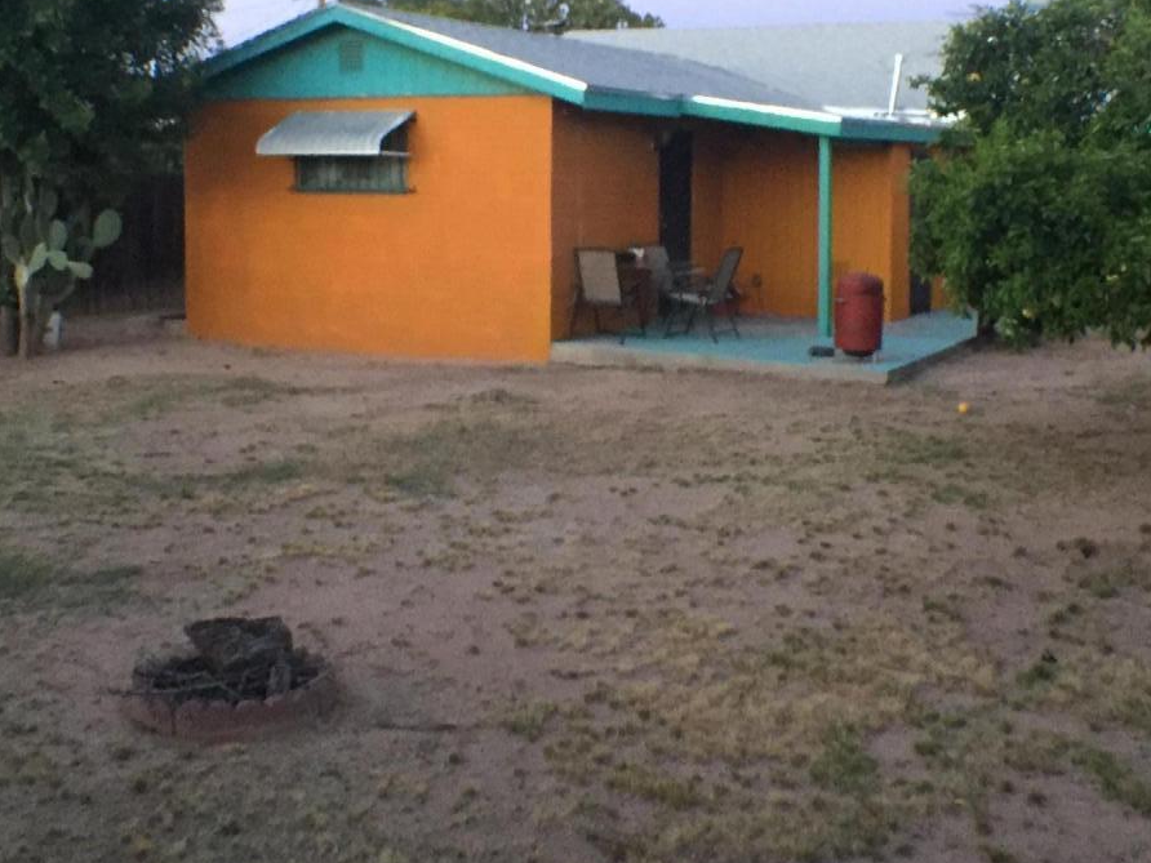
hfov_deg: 29.8
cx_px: 585
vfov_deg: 22.5
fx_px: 2161
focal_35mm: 65
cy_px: 295
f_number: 2.2
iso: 250
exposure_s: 1/30
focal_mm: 4.15
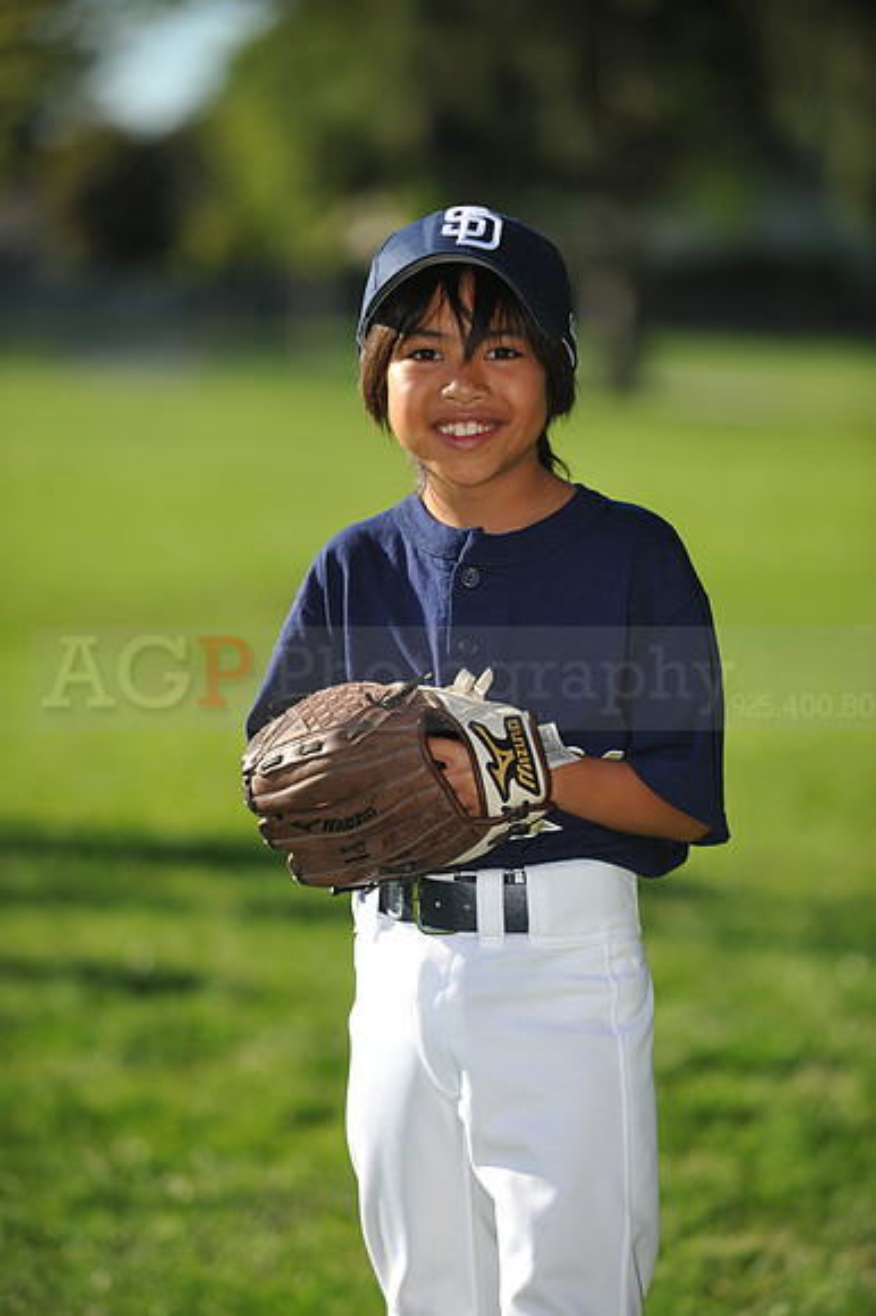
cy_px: 658
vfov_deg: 12.5
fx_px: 6029
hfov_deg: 8.3
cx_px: 438
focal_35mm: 165
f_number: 4
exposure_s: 1/1250
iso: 200
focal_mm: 165
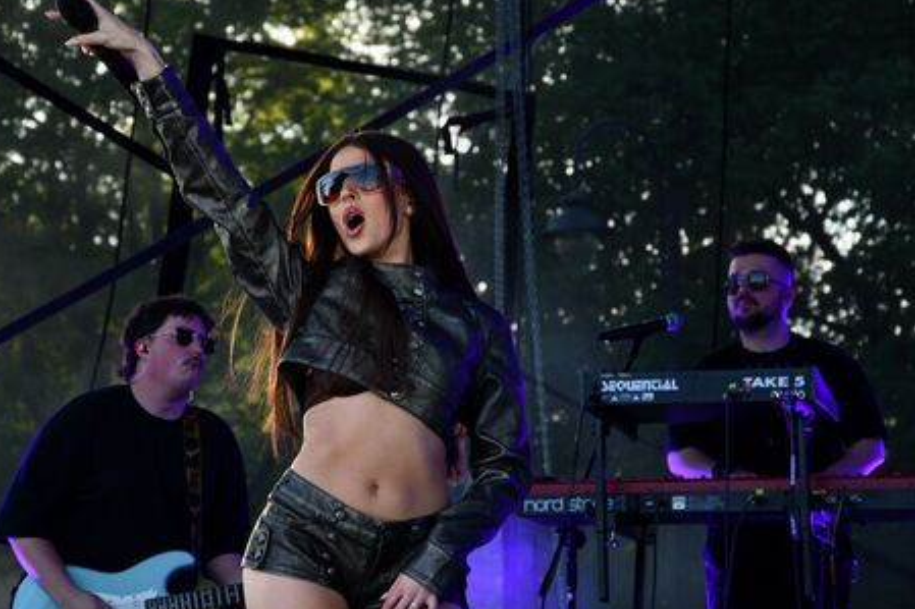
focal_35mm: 158
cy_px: 306
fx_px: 4014
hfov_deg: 13.0
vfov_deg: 8.7
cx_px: 409
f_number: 5.6
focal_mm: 90
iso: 320
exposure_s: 1/250
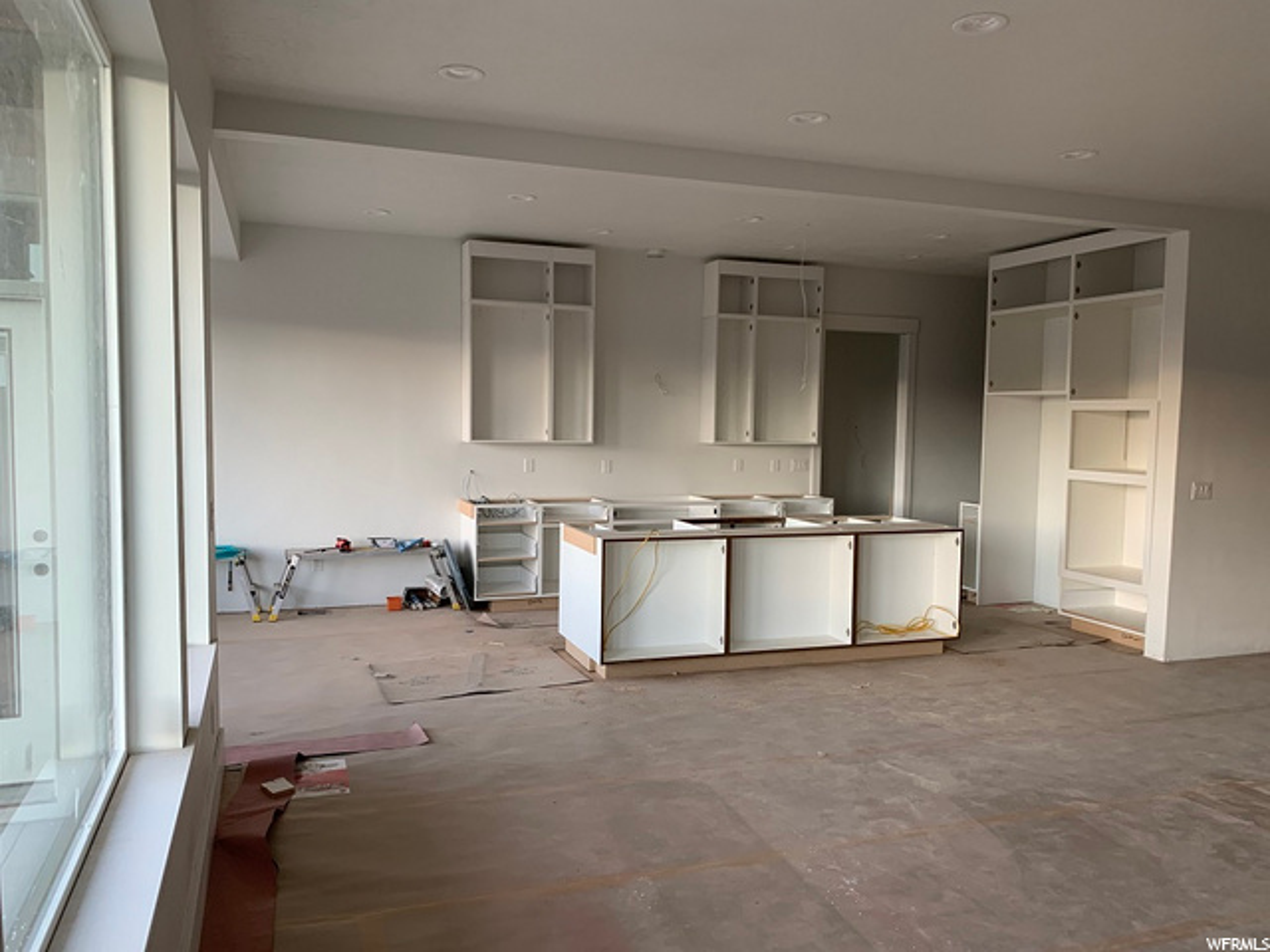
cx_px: 635
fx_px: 954
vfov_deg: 53.1
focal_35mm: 26
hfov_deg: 67.3
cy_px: 476
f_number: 1.8
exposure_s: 1/60
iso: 125
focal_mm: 4.25
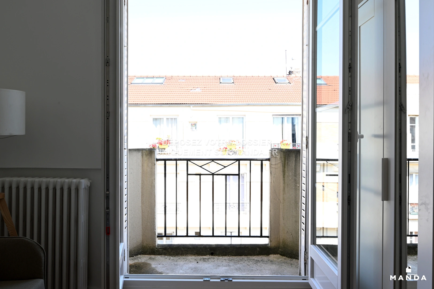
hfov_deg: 63.7
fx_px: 349
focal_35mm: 29
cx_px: 217
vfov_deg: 44.9
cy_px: 144
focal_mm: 29
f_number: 11
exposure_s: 1/15
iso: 100
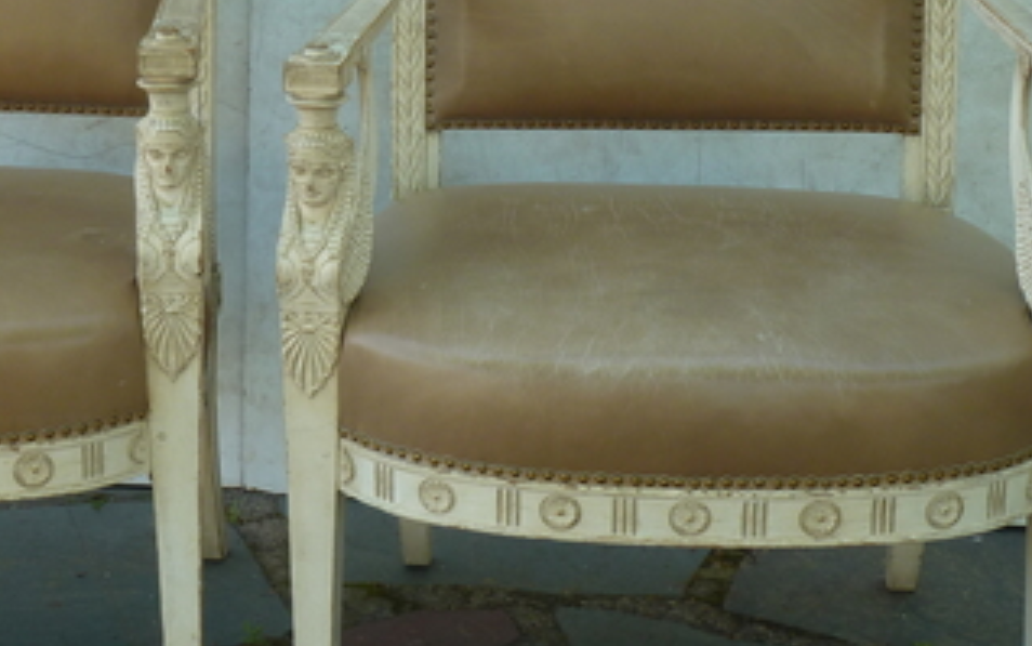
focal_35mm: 96
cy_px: 195
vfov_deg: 13.6
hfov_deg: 21.4
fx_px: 2701
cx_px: 243
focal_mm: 7.9
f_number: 3.8
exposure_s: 1/60
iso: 80
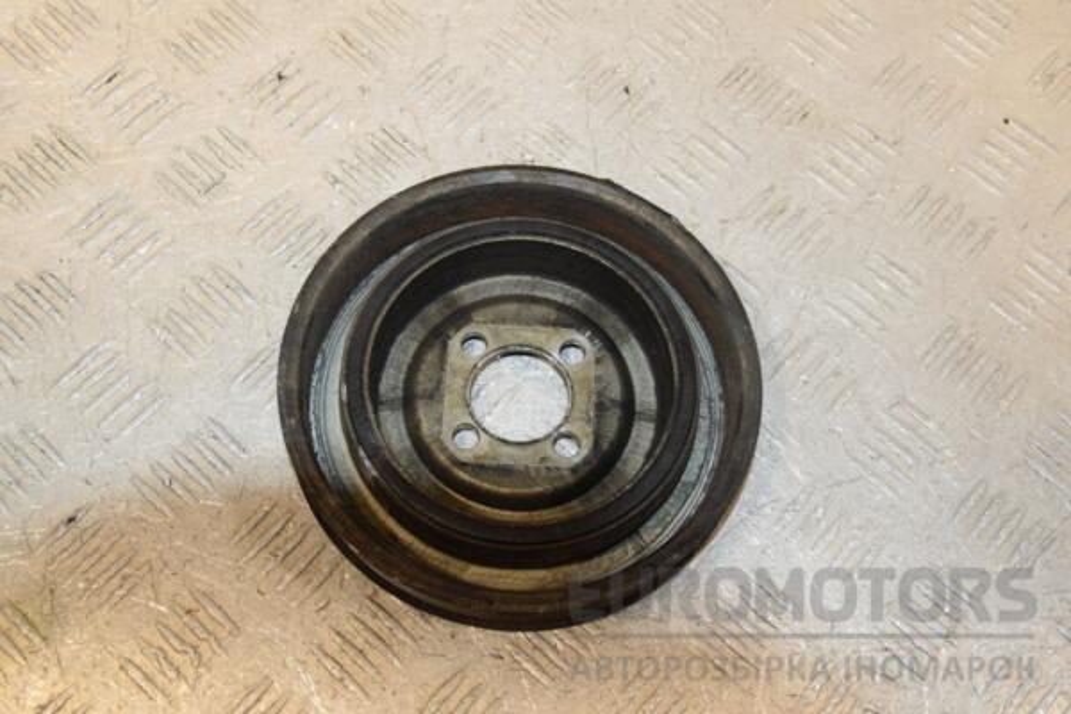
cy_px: 357
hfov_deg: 41.1
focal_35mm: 48
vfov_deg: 28.1
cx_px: 536
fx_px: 1428
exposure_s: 1/200
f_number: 9
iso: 1600
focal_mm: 32
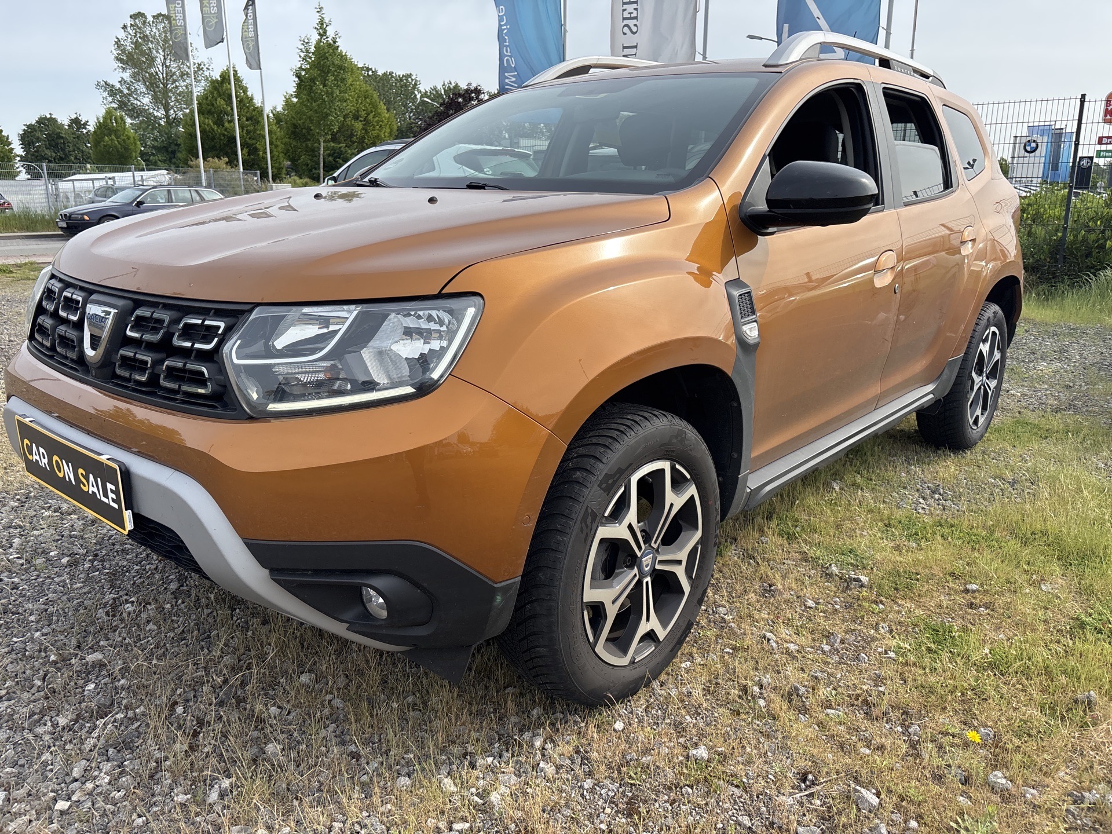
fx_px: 835
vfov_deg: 53.1
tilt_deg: -10.0
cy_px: 417
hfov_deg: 67.3
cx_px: 556
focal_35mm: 26
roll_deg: +1.7
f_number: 1.6
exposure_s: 1/1458
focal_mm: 5.96
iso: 50
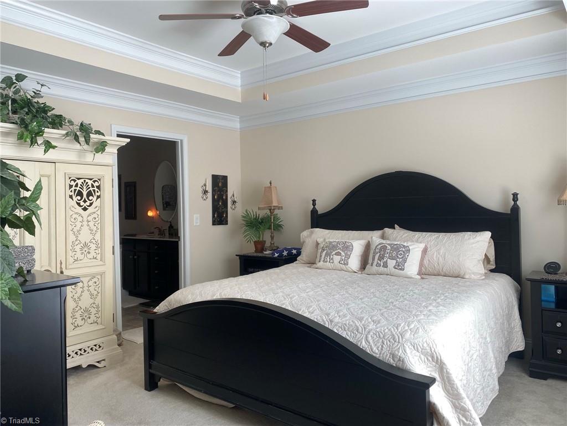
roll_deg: +1.3
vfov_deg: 53.1
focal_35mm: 26
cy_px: 213
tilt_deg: -0.3
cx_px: 284
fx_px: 426
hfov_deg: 67.3
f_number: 1.8
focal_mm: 4.25
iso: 32
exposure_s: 1/120
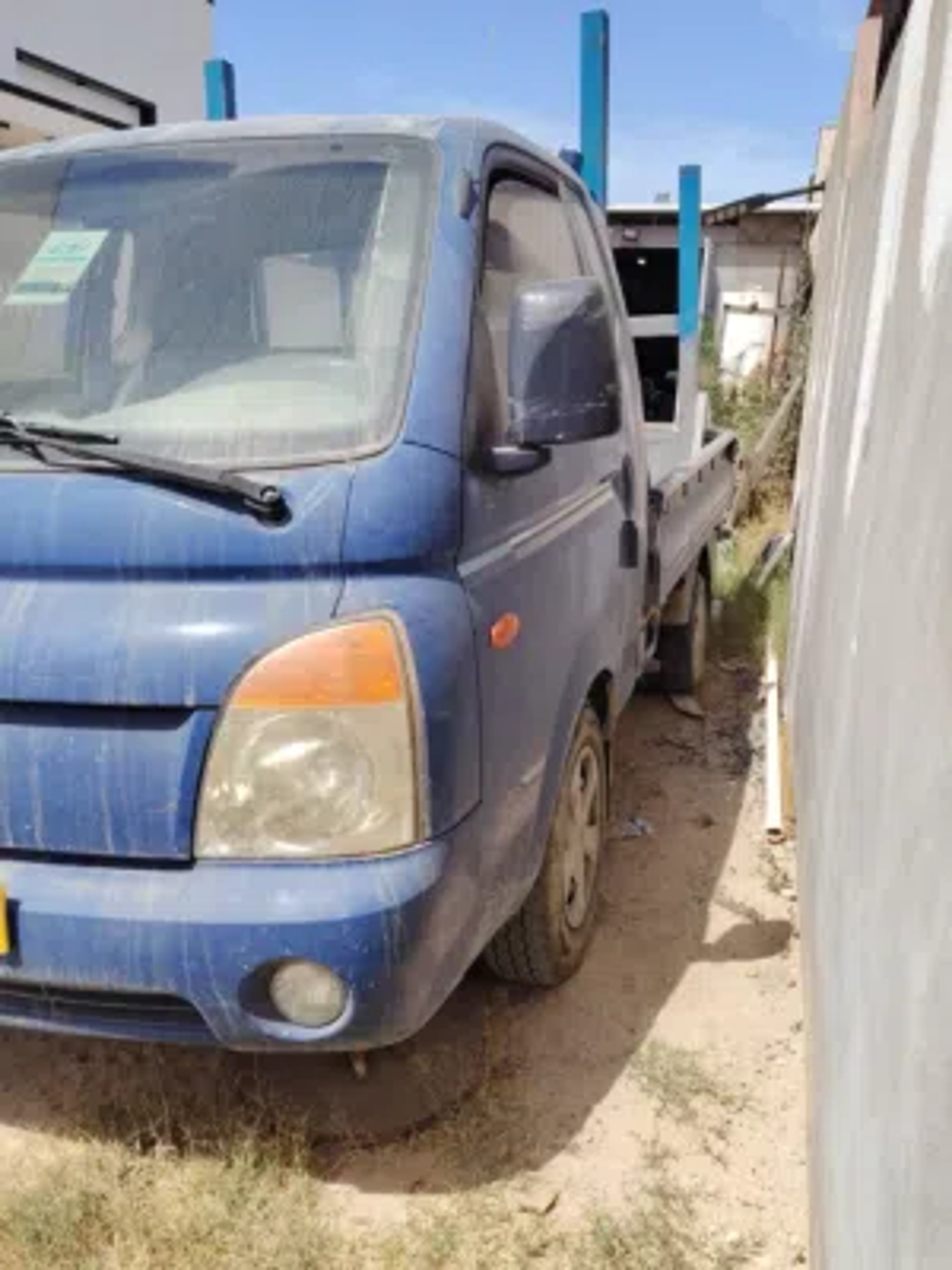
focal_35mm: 28
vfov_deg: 63.4
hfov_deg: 49.7
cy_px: 635
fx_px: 1027
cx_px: 476
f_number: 1.75
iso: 100
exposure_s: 1/860
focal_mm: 5.25
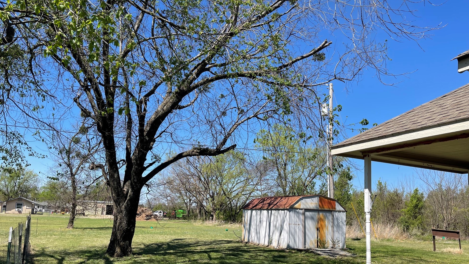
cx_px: 238
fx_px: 348
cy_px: 162
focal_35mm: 28
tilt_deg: +6.7
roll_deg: -2.6
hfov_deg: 67.9
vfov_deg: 41.3
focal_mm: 5.1
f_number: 1.6
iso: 32
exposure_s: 1/2660
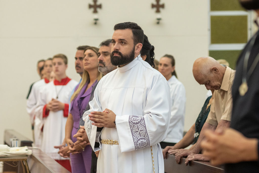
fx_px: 914
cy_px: 86
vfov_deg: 10.8
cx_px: 130
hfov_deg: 16.1
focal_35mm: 127
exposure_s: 1/200
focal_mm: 85
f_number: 3.2
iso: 2000
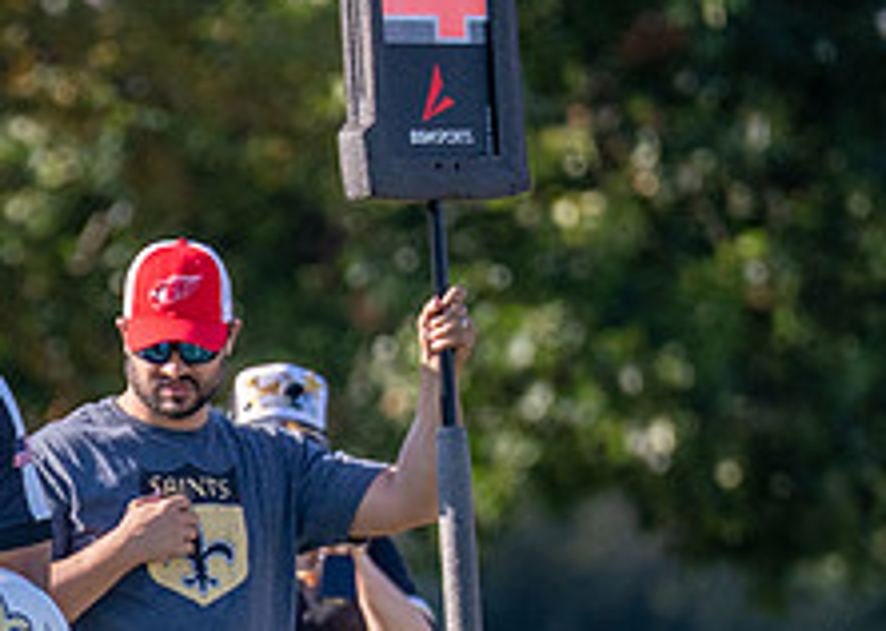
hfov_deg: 2.1
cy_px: 774
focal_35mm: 949
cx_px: 153
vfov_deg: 1.5
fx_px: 23851
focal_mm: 200
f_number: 2.8
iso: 250
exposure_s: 1/4000
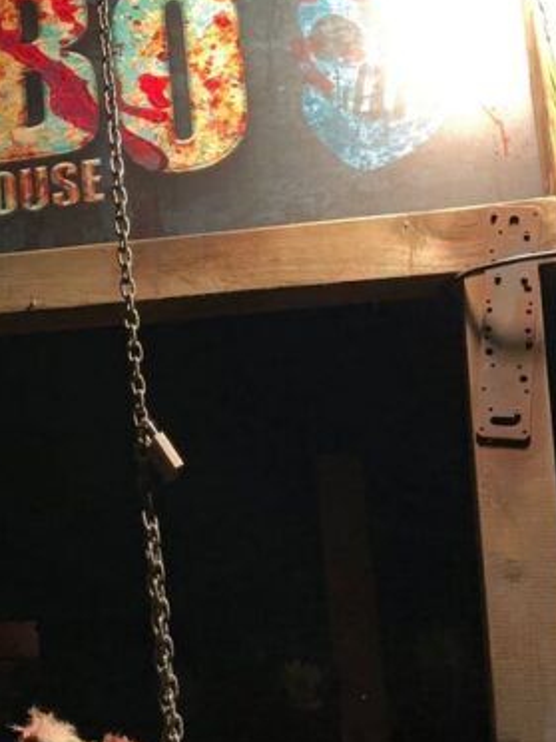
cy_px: 369
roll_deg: +1.7
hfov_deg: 21.8
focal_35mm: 66
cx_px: 62
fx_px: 1413
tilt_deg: +18.1
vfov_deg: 29.4
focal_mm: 6.86
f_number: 1.78
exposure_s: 1/40
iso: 1000
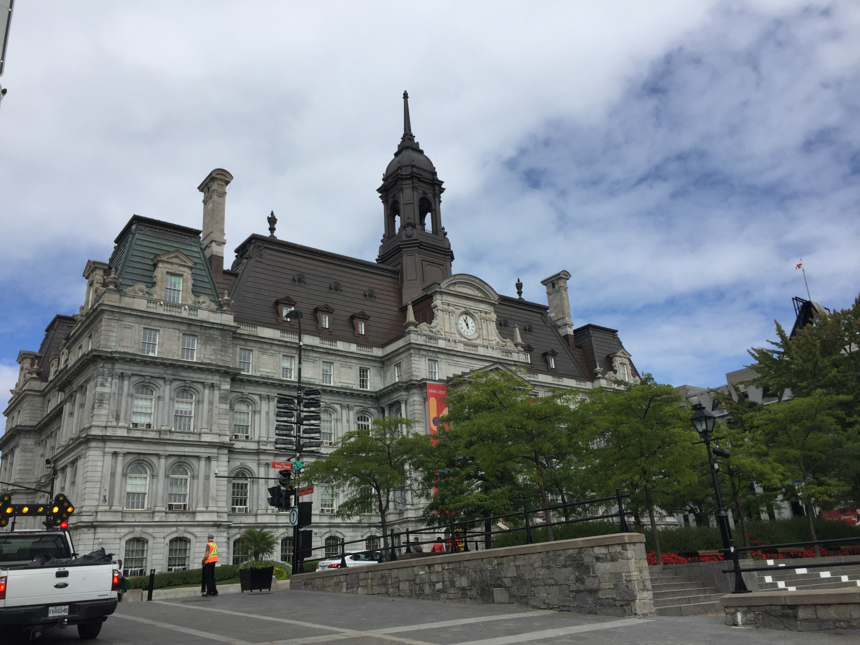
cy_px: 322
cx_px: 430
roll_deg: +3.3
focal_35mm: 29
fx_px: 720
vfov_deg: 48.2
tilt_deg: +20.3
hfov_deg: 61.7
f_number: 2.2
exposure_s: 1/2326
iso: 32
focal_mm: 4.15
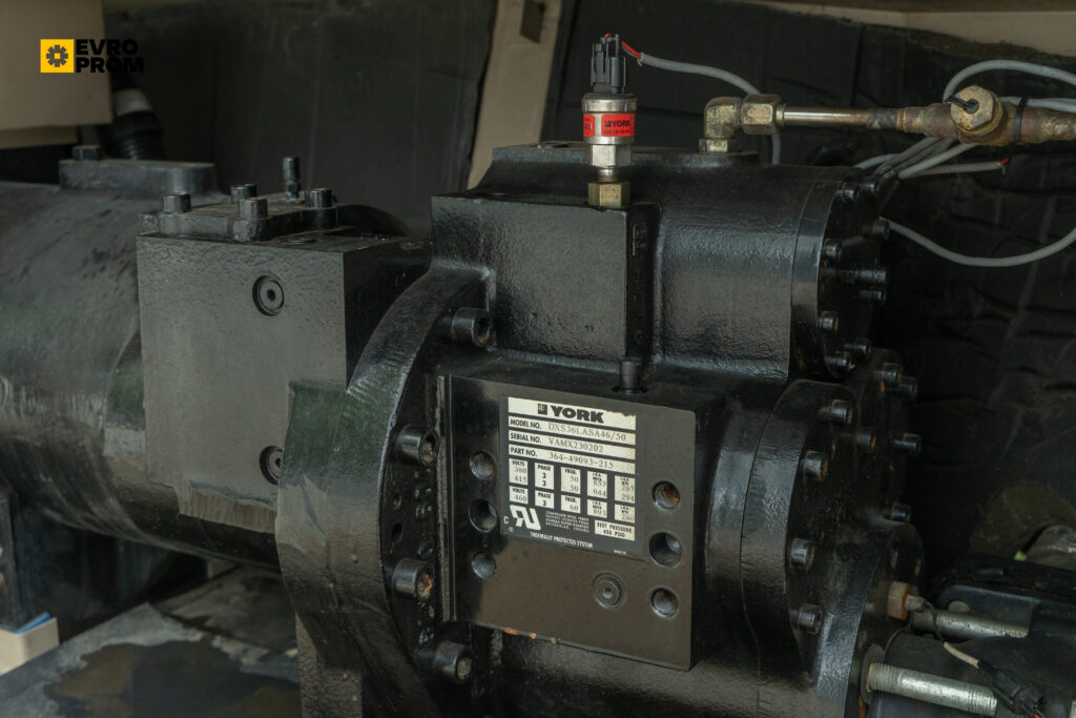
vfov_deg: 31.9
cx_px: 538
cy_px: 359
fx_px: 1255
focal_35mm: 42
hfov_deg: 46.4
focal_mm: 42
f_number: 7.1
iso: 250
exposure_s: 1/50
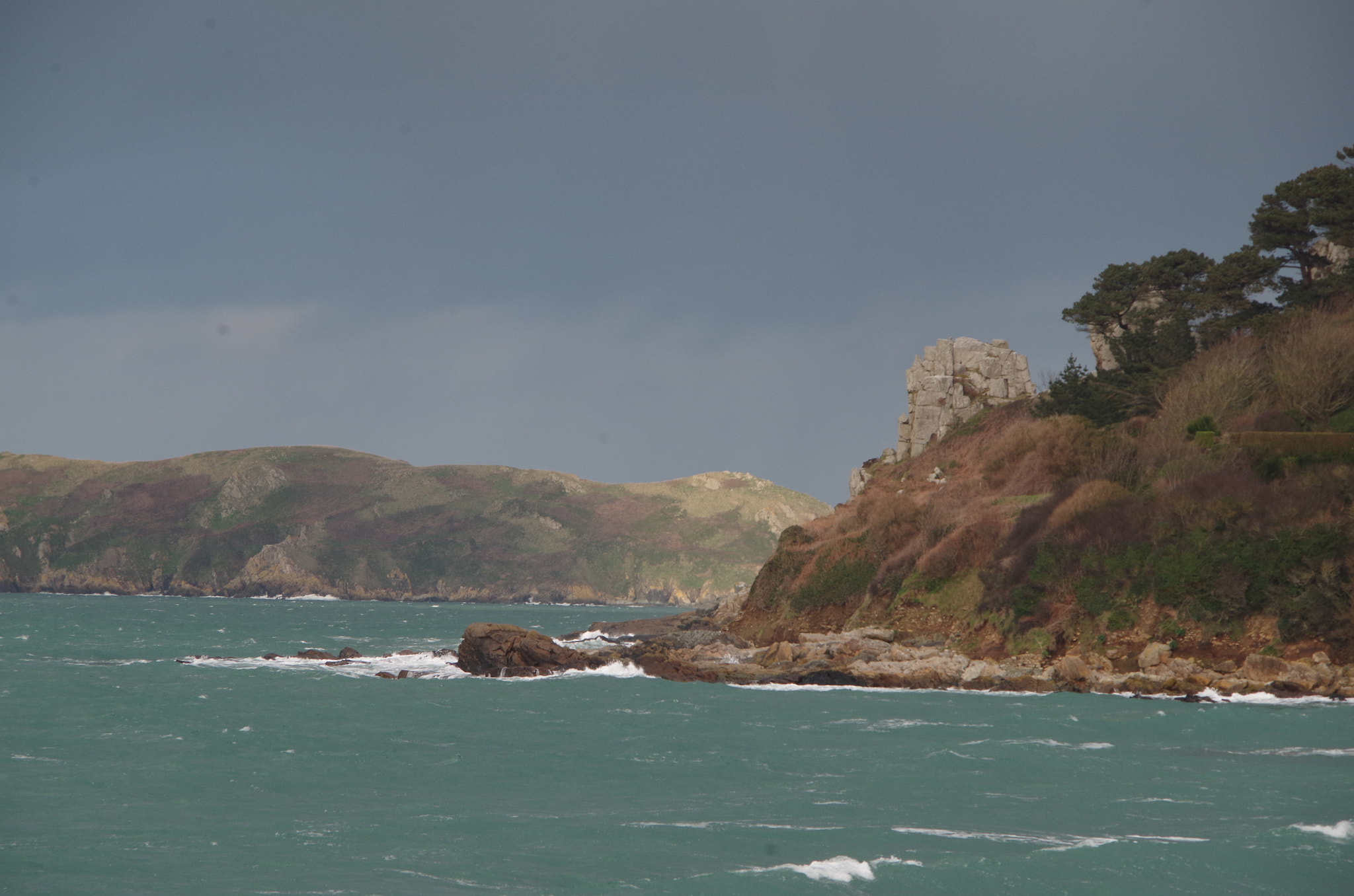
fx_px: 10133
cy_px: 448
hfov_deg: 7.6
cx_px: 677
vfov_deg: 5.1
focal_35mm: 270
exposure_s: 1/125
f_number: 11
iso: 400
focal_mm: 180
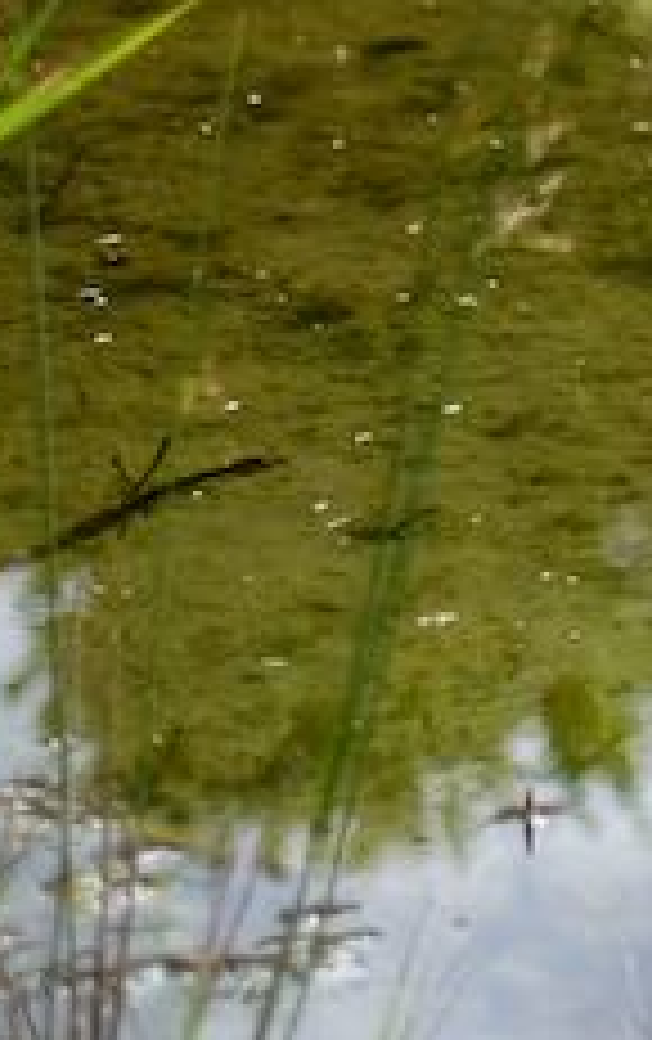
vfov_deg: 10.9
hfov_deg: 6.0
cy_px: -545
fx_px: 5243
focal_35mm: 185
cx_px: 2563
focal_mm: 23
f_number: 1.4
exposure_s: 1/1400
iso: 200
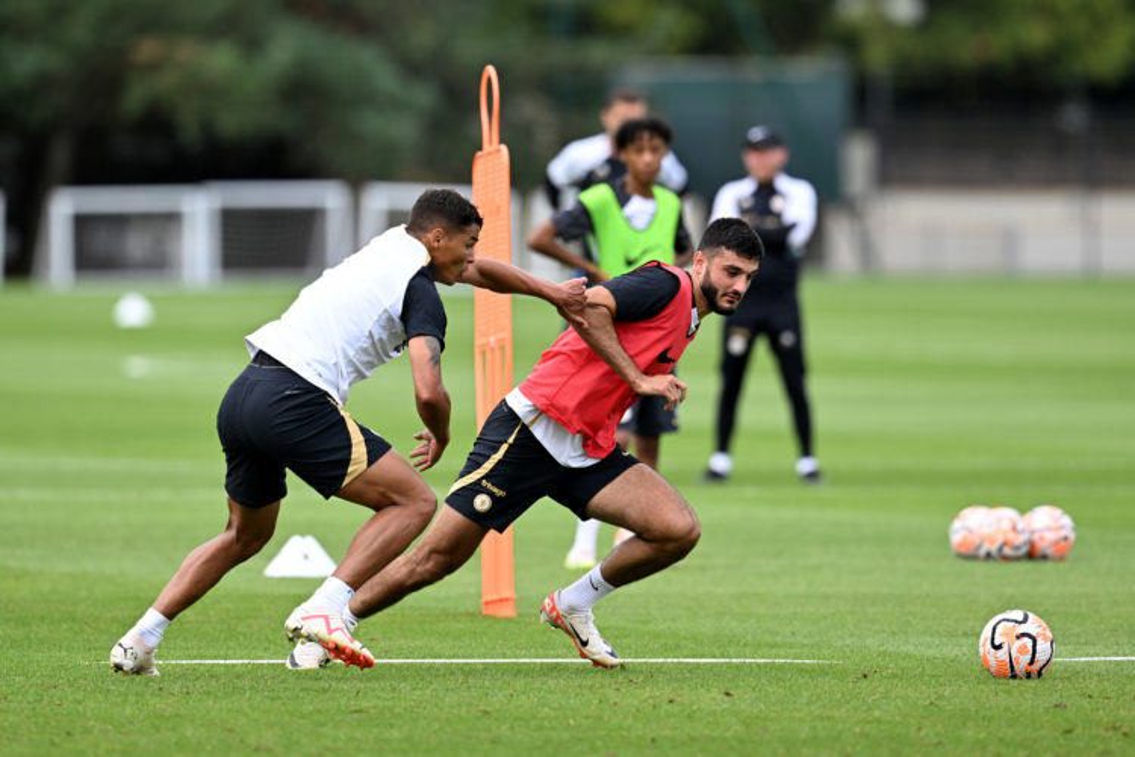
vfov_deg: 3.4
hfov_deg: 5.2
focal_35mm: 400
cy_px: 378
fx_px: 12610
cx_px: 568
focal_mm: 400
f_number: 3.5
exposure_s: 1/2000
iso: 400
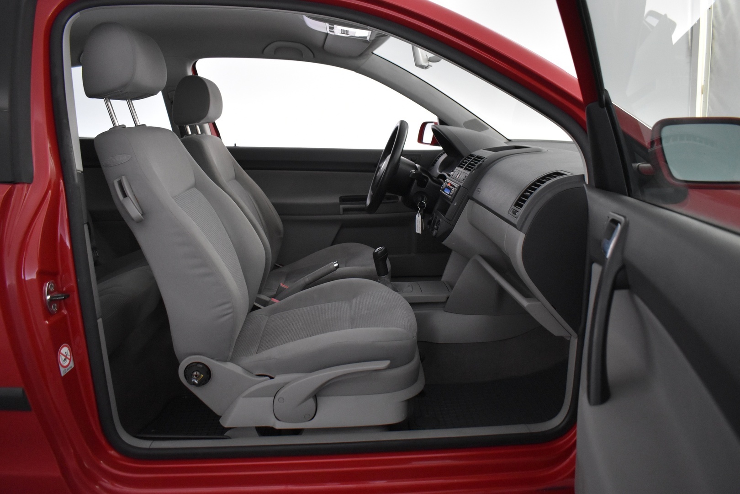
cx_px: 370
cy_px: 247
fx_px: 555
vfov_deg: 47.9
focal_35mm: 27
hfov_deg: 67.4
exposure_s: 1/60
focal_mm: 18
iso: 2800
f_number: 3.5
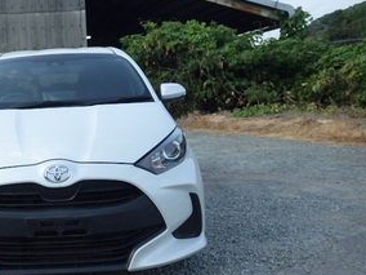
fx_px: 476
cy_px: 167
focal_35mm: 45
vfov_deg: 32.1
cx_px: 54
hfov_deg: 39.7
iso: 125
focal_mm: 4.5
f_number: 2.8
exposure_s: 1/640
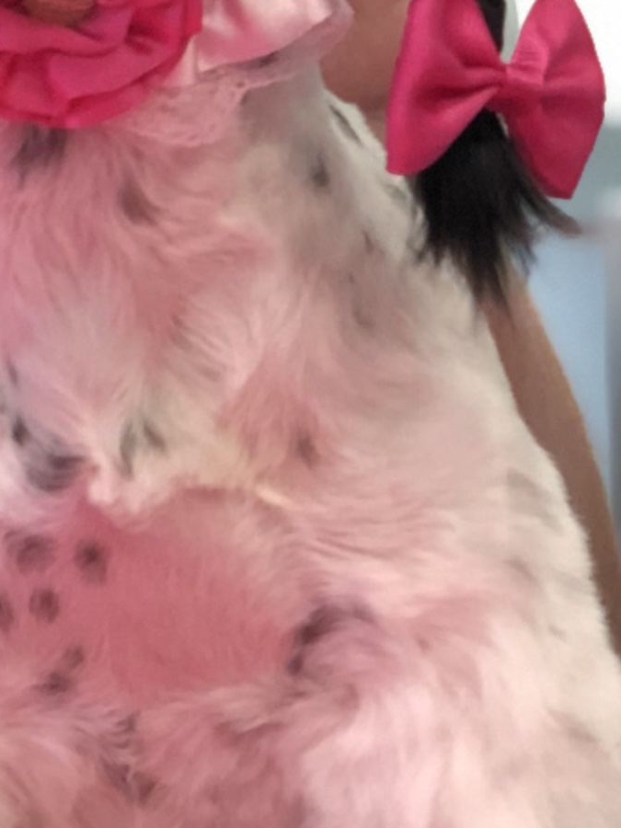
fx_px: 5573
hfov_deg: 6.2
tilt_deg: +6.7
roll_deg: -0.5
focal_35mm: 233
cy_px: -172
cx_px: -529
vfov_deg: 8.4
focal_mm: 6
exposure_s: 1/50
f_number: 2.4
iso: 100
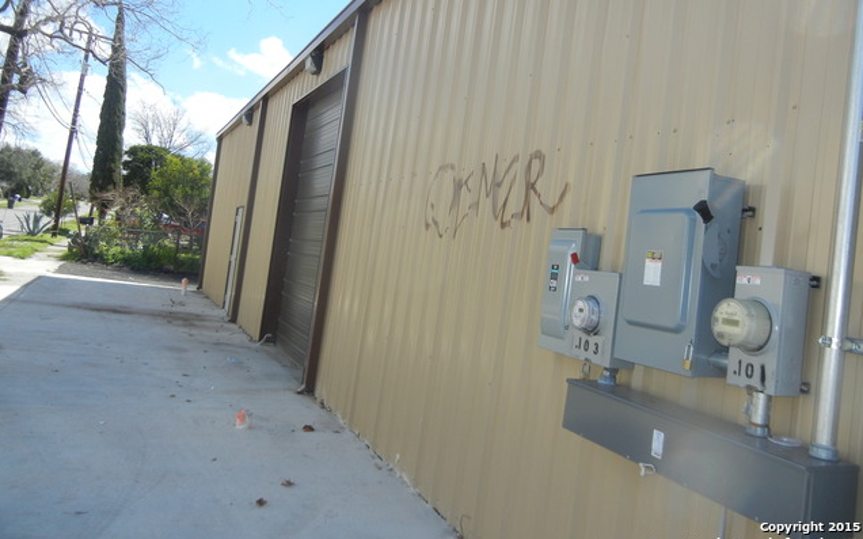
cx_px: 430
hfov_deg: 59.7
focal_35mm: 32
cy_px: 225
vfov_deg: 39.3
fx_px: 752
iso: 160
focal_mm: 5.4
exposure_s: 1/843
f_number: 3.5
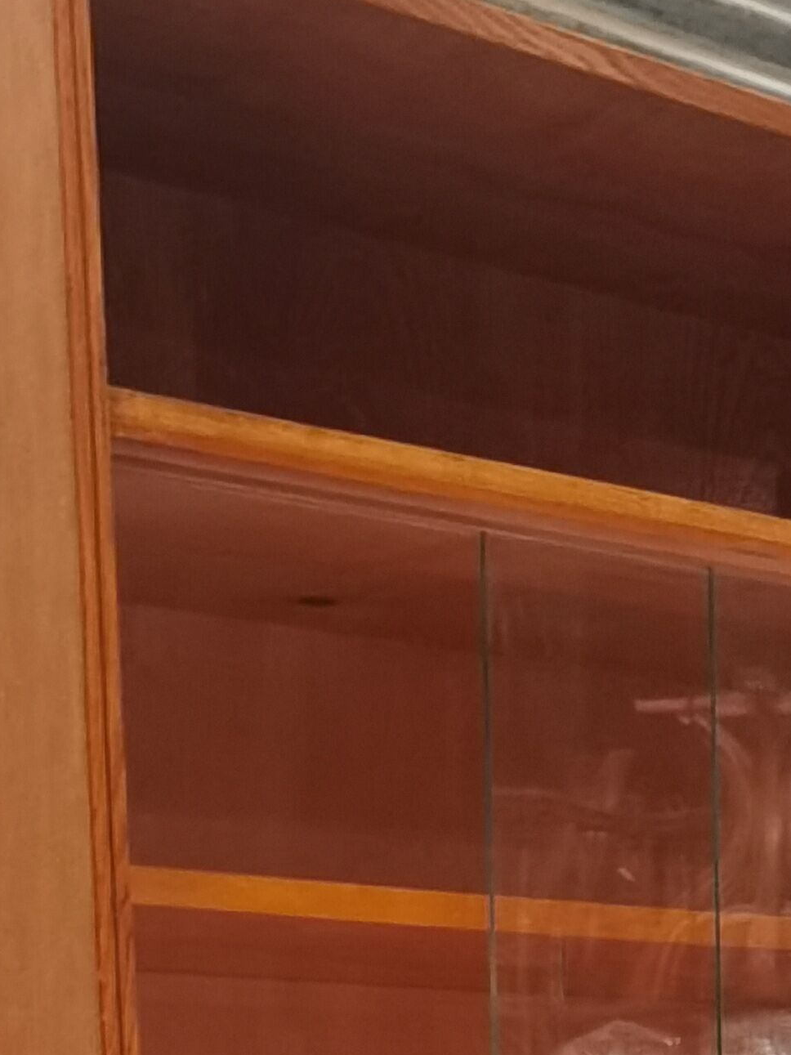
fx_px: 2803
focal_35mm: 92
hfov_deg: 16.1
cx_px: 423
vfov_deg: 19.6
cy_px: 1379
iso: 320
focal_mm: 6.71
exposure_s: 1/33.3
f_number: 1.9
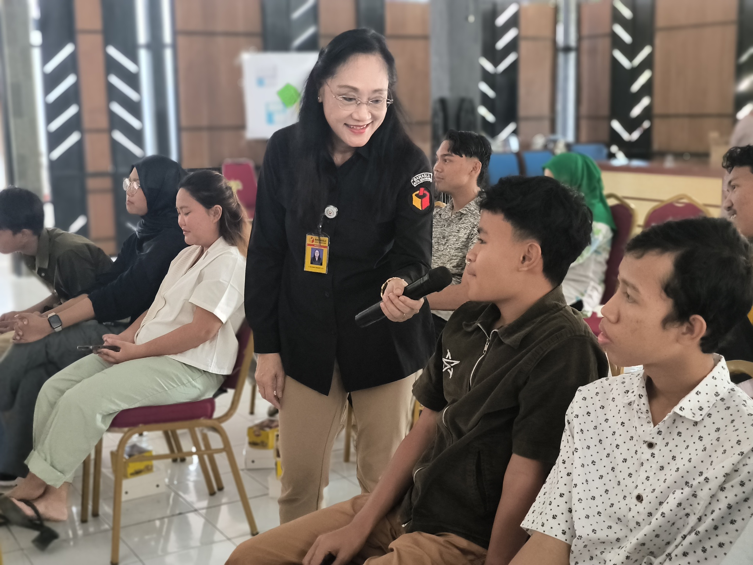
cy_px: 282
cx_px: 376
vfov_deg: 29.1
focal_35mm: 50
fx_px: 1088
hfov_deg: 38.2
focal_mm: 7.1
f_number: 1.9
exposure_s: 1/80
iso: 1250
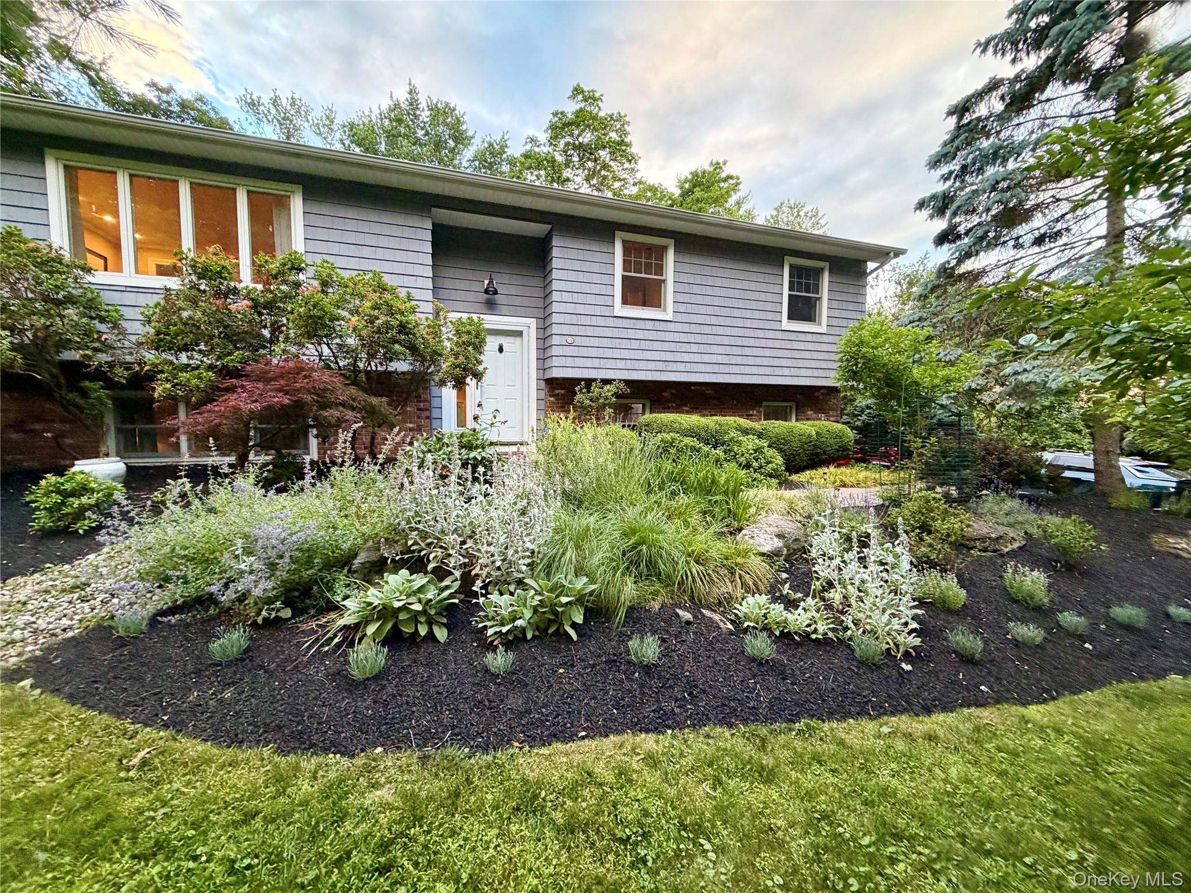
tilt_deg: -4.0
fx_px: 482
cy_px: 446
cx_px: 596
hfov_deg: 102.1
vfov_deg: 85.7
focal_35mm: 14
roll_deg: -0.1
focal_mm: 2.22
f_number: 2.2
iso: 320
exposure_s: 1/75
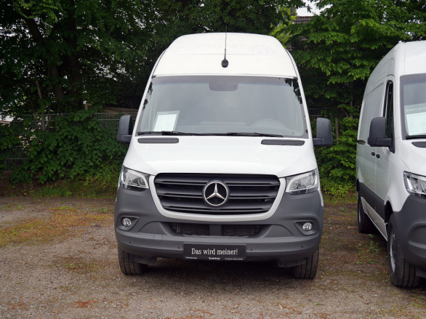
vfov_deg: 32.9
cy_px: 160
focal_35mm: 44
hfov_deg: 42.9
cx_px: 213
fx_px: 541
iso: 200
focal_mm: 22
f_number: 4.2
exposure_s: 1/400
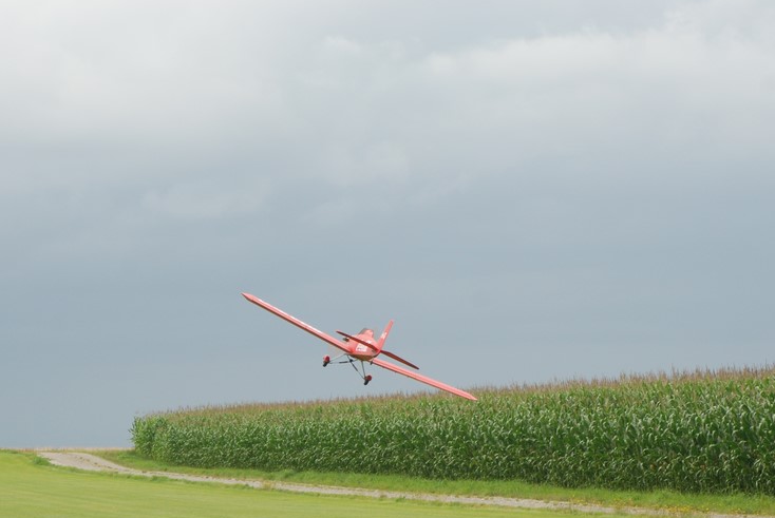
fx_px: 3081
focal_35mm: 143
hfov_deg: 14.3
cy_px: 344
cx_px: 393
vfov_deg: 9.6
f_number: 6.3
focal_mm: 70
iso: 400
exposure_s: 1/640
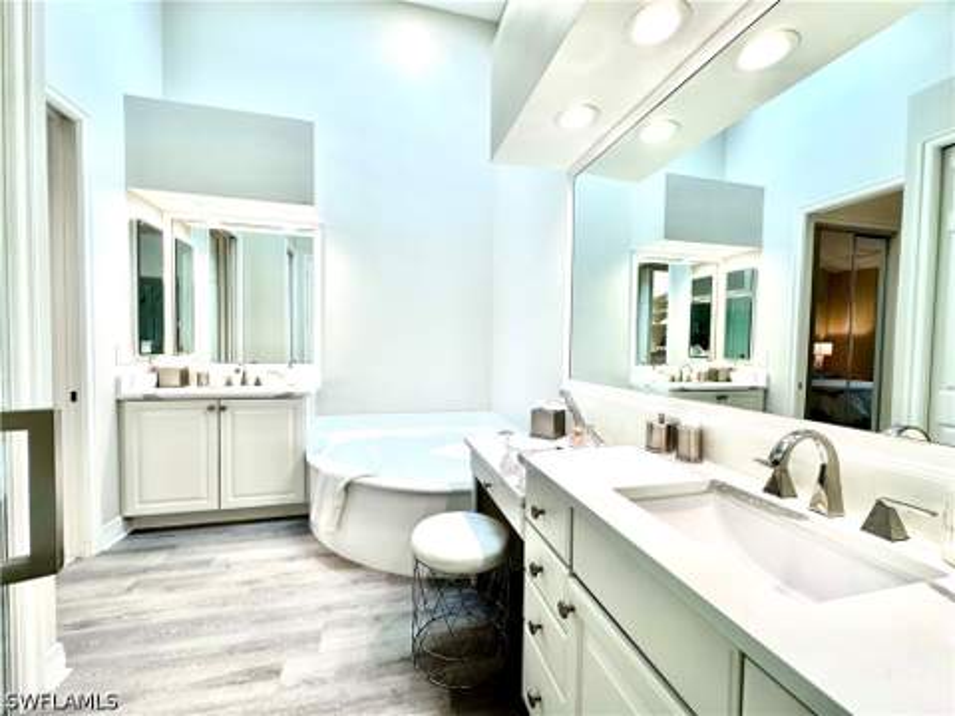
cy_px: 358
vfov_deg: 85.7
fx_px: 386
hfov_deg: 102.1
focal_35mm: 14
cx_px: 478
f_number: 2.2
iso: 50
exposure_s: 1/120
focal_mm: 2.22
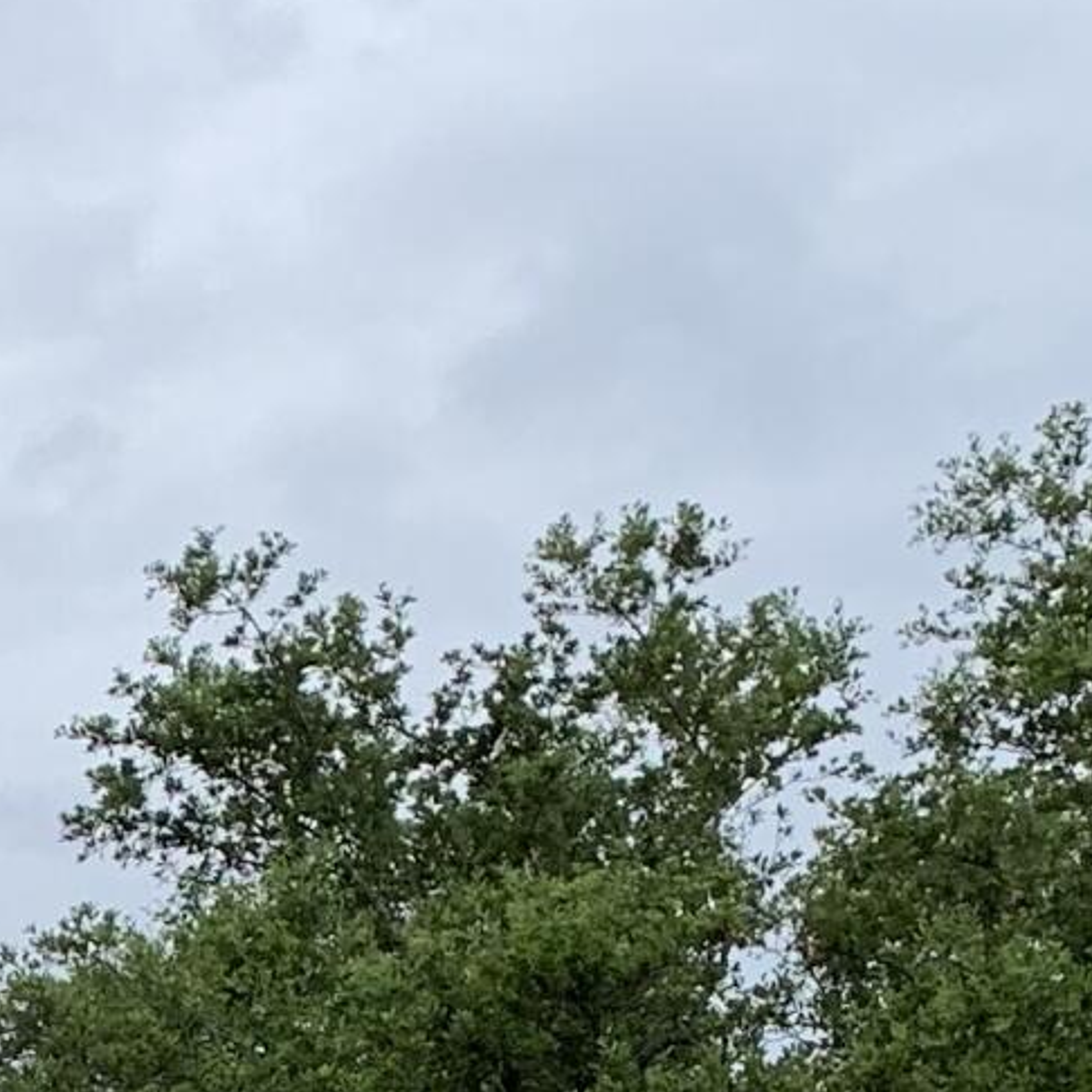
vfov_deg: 10.9
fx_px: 5068
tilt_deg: -1.0
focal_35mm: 142
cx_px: -1159
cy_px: 2404
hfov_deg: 11.1
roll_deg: -1.8
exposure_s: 1/1406
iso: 25
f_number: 1.8
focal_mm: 4.25
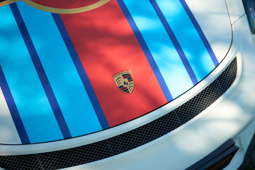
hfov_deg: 45.9
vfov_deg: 31.6
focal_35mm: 42
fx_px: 301
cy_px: 85
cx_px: 128
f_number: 2.8
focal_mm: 42.5
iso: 250
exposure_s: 1/500
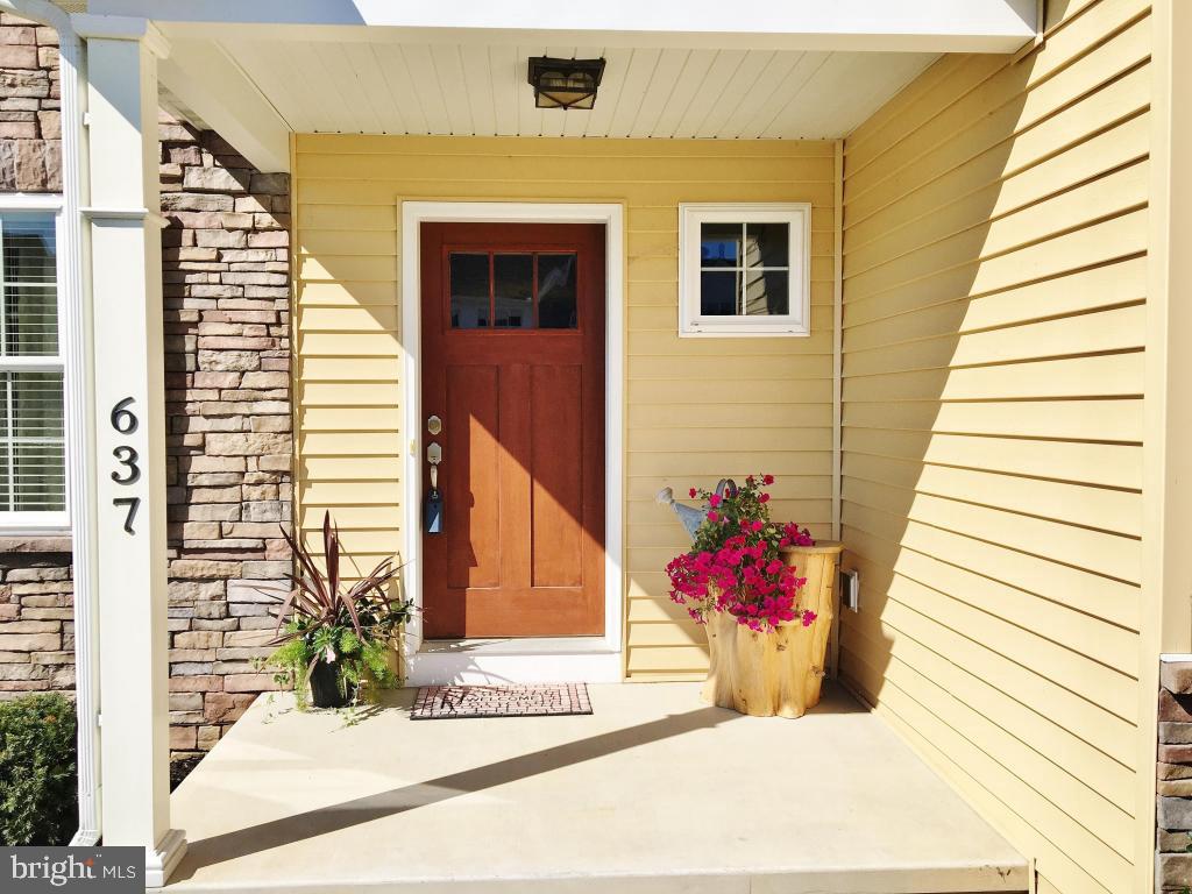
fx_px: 999
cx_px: 596
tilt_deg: -0.6
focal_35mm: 29
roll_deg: -0.1
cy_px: 447
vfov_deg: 48.2
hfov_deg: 61.7
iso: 25
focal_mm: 4.15
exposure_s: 1/1876
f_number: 2.2
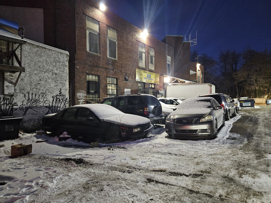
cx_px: 136
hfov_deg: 73.9
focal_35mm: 23
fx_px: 180
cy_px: 102
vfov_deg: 58.9
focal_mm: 5.4
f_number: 1.8
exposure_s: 1/24
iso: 1000
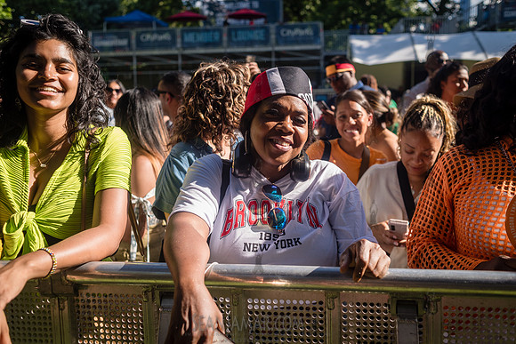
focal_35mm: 35
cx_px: 258
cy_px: 172
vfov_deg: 37.9
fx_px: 502
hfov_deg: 54.4
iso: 400
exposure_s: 1/3200
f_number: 3.5
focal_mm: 35
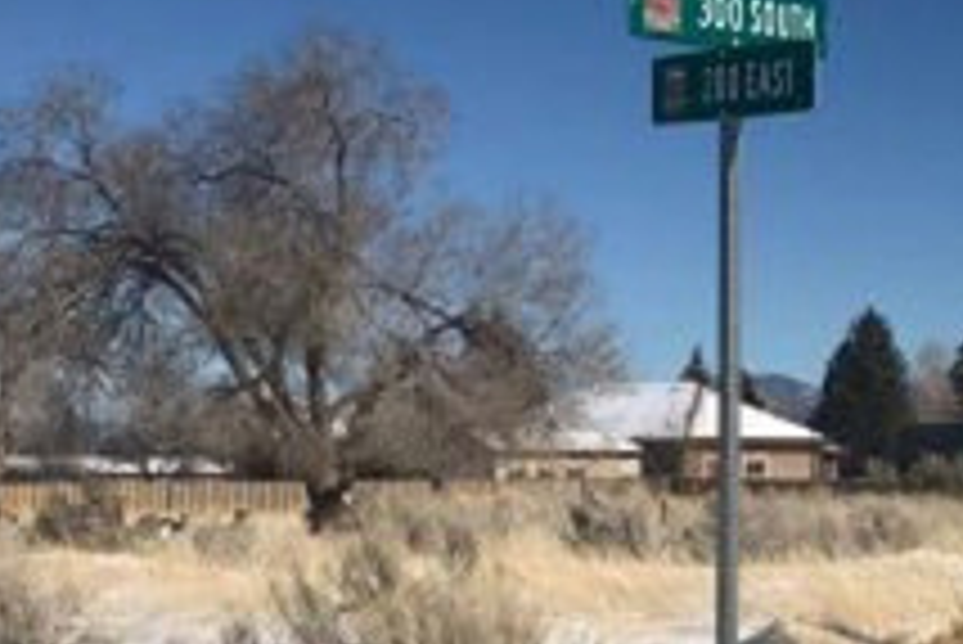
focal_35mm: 87
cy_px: 612
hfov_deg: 22.7
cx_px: 882
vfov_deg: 15.5
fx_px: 2329
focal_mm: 3.99
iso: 20
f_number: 1.8
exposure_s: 1/6024
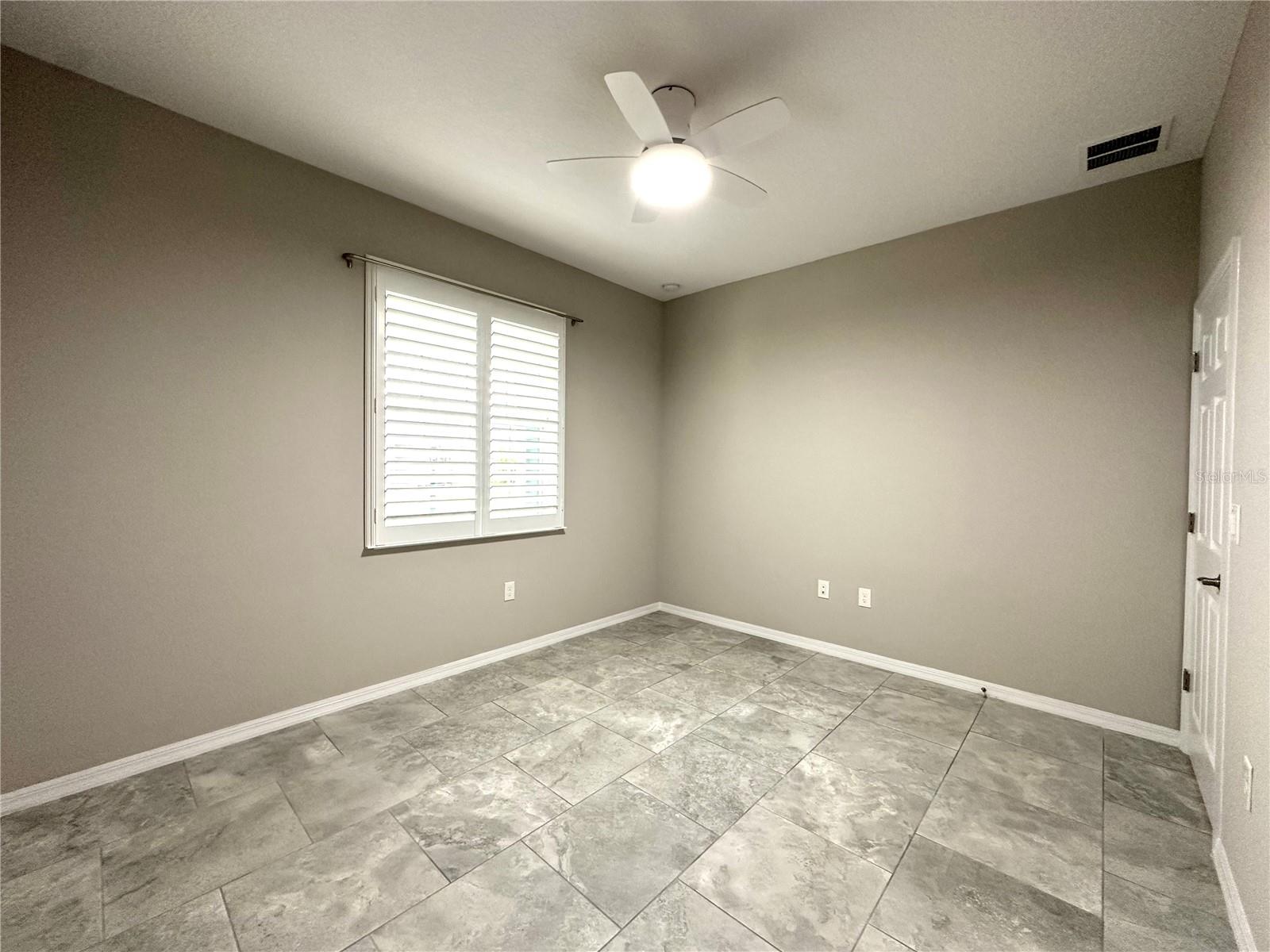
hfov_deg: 102.1
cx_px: 635
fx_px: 514
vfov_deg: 85.7
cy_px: 476
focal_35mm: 14
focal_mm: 2.22
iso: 200
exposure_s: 1/60
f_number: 2.2
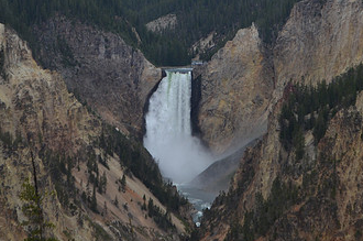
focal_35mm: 145
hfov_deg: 14.2
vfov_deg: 9.4
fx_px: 1459
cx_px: 210
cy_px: 85
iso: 450
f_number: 5.6
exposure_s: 1/1000
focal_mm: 55
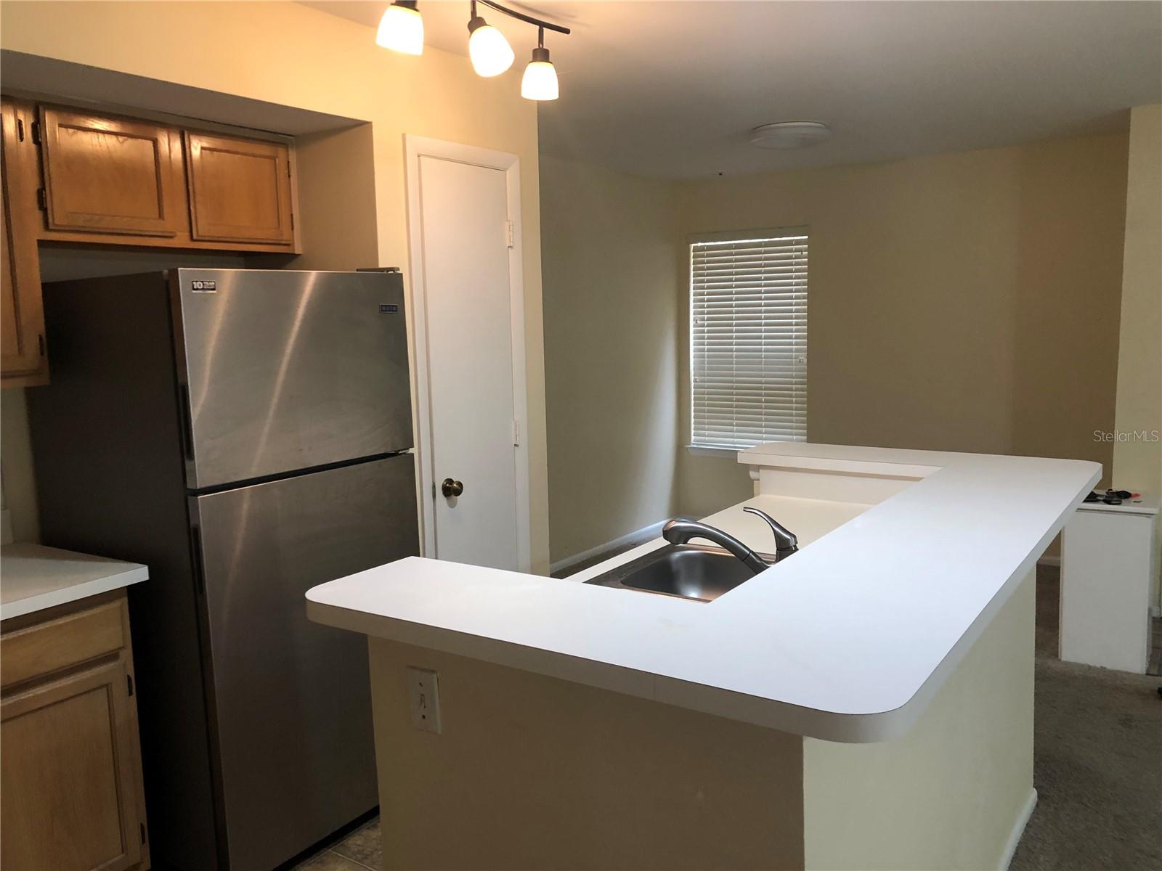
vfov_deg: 49.7
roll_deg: +2.0
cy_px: 436
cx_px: 581
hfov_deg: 63.4
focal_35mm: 28
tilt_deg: -7.5
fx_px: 940
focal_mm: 3.99
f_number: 1.8
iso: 50
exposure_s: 1/15
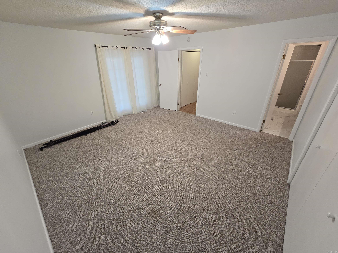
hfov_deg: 106.2
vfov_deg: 89.9
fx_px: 127
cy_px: 126
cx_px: 169
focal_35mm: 13
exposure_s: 1/60
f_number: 2.2
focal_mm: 2.2
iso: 200
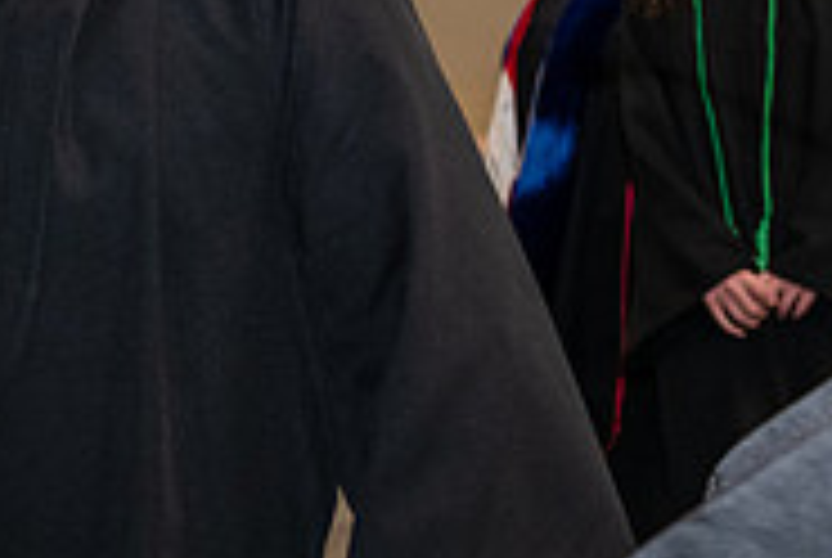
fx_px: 5069
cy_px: 25
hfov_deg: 9.1
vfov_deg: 6.3
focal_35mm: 219
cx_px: -450
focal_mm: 70
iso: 2500
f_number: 5
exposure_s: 1/200
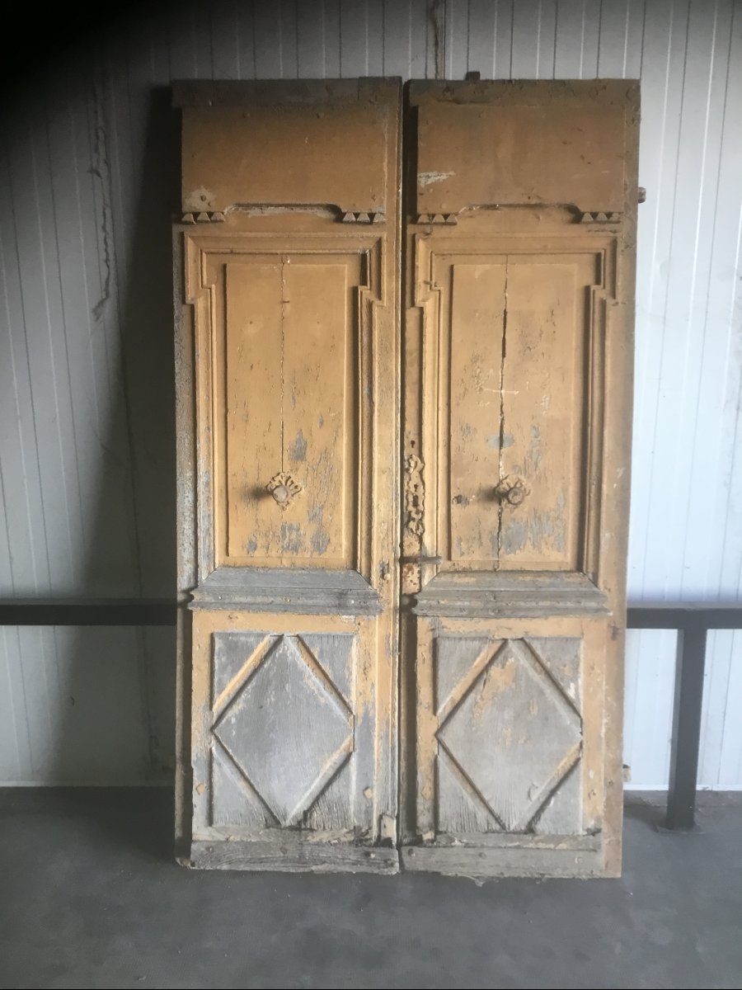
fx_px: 886
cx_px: 371
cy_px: 495
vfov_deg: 58.4
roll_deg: +0.3
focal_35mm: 31
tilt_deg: -12.5
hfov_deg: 45.4
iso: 40
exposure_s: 1/33
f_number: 2.4
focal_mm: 3.3
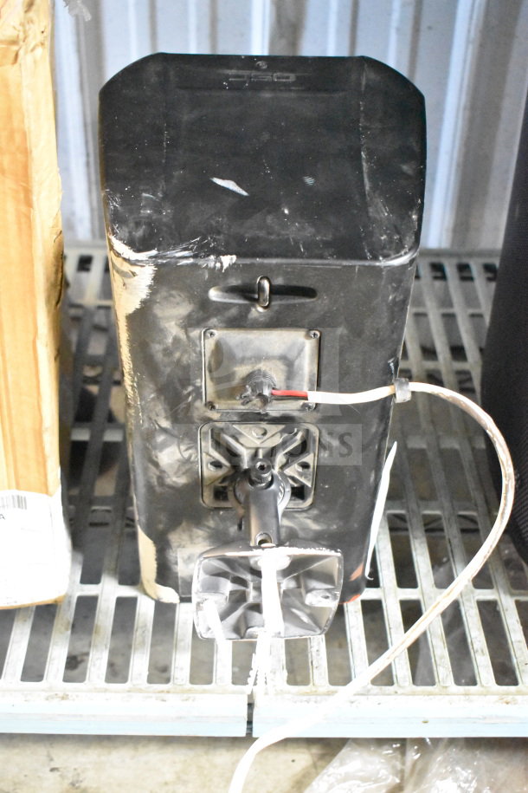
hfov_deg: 28.9
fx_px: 1023
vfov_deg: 42.3
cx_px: 264
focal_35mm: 46
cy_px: 396
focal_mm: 31
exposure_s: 1/50
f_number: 4.2
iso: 20000
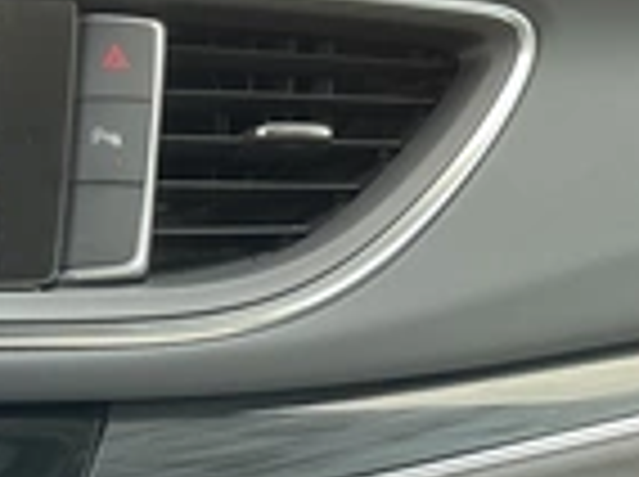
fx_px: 1456
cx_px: -158
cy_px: 387
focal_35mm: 79
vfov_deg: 18.4
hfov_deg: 22.5
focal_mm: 3
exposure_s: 1/122
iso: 40
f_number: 1.8
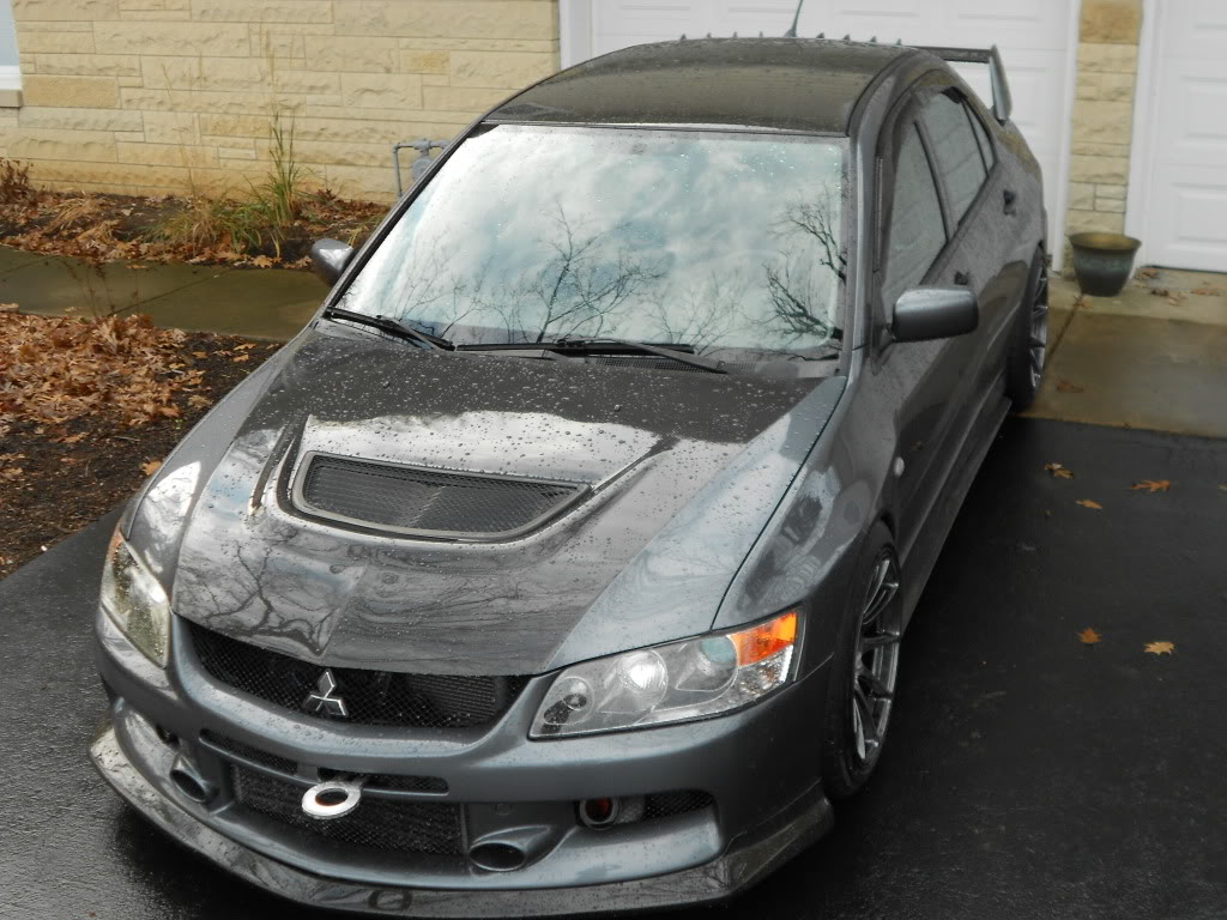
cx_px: 614
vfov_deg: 33.6
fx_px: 1524
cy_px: 460
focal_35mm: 43
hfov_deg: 43.9
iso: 80
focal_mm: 7.7
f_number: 4.2
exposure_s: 1/80
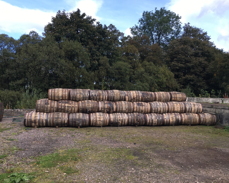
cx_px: 117
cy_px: 93
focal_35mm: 31
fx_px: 210
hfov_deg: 57.2
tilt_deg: +1.9
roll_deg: -1.6
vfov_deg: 47.1
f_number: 2.2
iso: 25
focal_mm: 4.15
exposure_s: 1/490
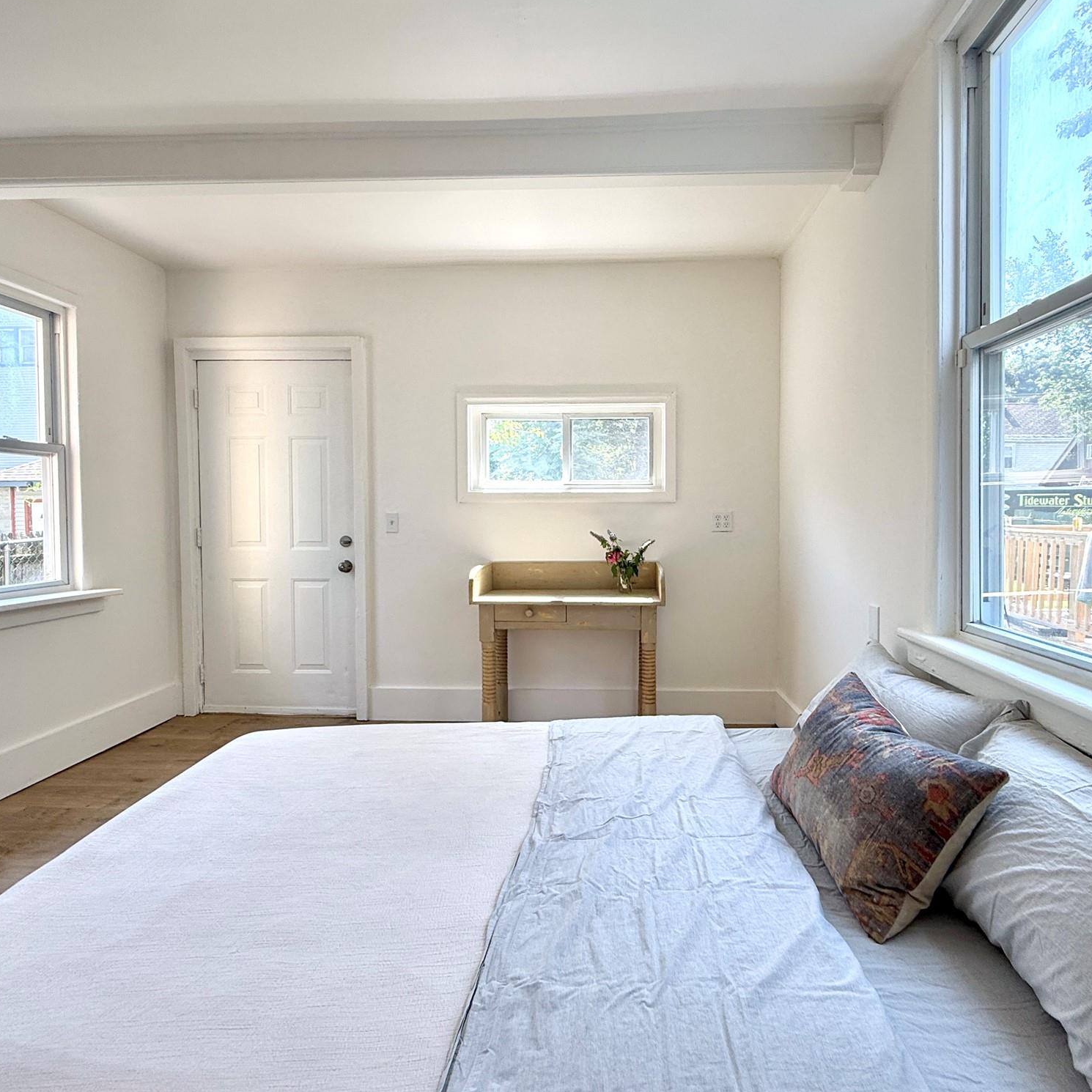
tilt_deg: -3.7
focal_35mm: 17
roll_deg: -0.6
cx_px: 600
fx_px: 607
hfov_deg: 83.7
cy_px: 554
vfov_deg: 84.0
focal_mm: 2.22
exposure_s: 1/120
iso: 50
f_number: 2.2
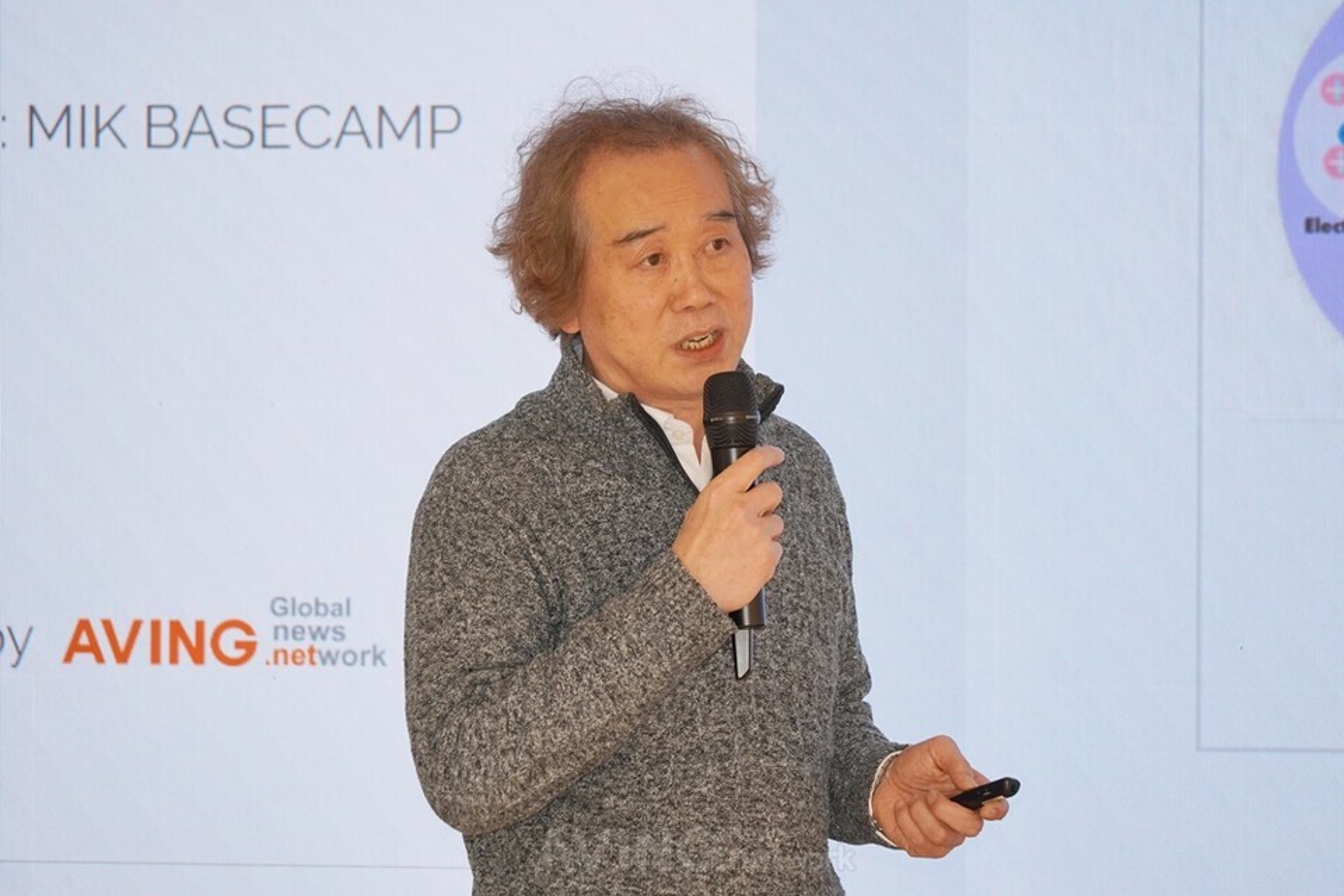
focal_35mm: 285
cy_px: 448
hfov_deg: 7.2
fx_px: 10639
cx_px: 672
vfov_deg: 4.8
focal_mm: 190
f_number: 4
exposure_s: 1/160
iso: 320
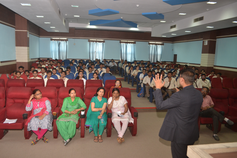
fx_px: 197
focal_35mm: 30
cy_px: 79
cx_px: 118
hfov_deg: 61.9
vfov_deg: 43.6
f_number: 5
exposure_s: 1/60
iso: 800
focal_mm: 20
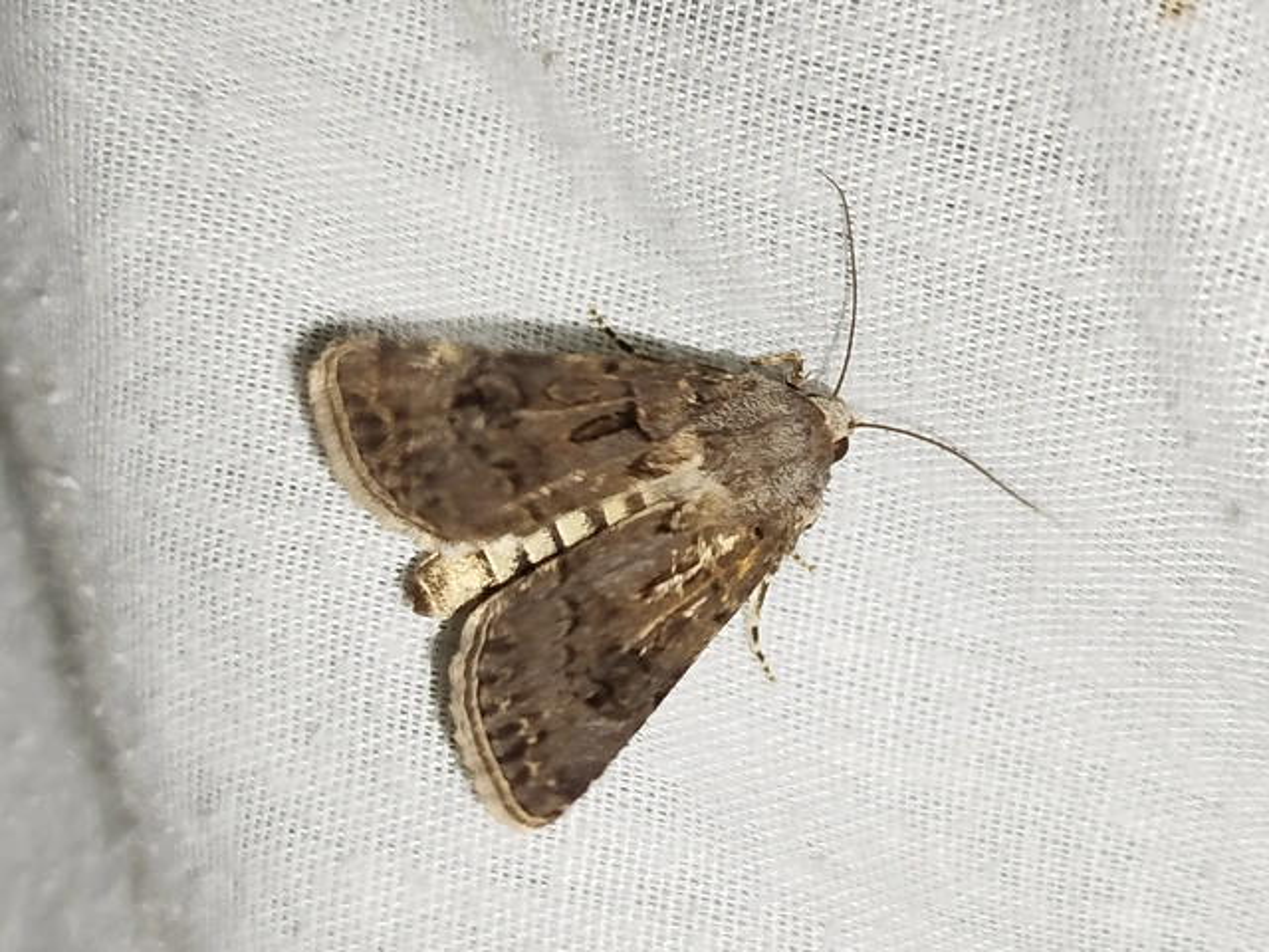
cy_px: 476
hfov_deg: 31.2
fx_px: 2273
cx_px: 634
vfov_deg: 23.7
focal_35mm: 62
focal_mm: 5.31
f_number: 1.7
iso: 125
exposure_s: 1/50
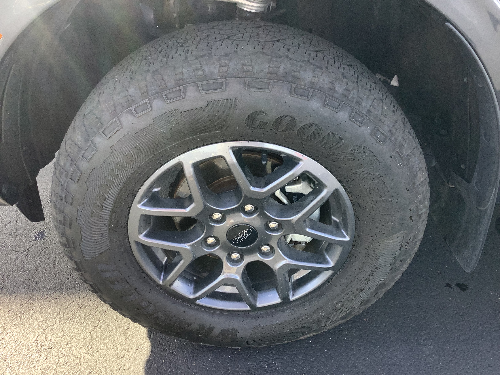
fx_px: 448
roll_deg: -0.1
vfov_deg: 45.4
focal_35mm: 31
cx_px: 250
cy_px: 188
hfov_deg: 58.4
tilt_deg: -36.1
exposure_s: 1/209
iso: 25
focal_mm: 3.3
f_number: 2.4
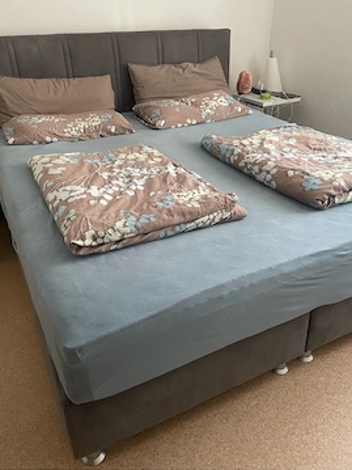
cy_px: 209
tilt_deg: -26.6
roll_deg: +0.8
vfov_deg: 61.5
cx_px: 181
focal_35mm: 29
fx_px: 393
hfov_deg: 48.2
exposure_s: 1/60
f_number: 1.6
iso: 500
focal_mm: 4.2
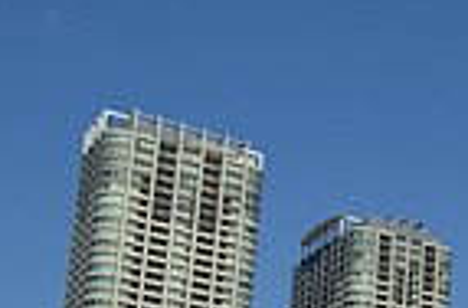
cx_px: 772
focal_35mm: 97
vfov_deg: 13.3
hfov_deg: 18.0
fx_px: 1256
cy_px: 434
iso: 100
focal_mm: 18
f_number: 9
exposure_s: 1/320
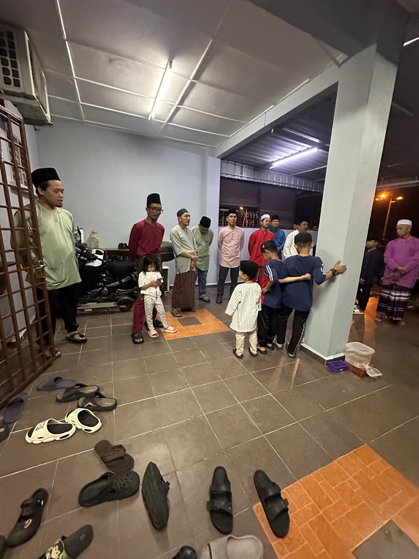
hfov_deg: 85.7
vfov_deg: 102.1
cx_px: 210
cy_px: 280
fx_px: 226
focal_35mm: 14
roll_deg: -3.6
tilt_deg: -12.6
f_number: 2.2
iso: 1250
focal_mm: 2.22
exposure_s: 1/50
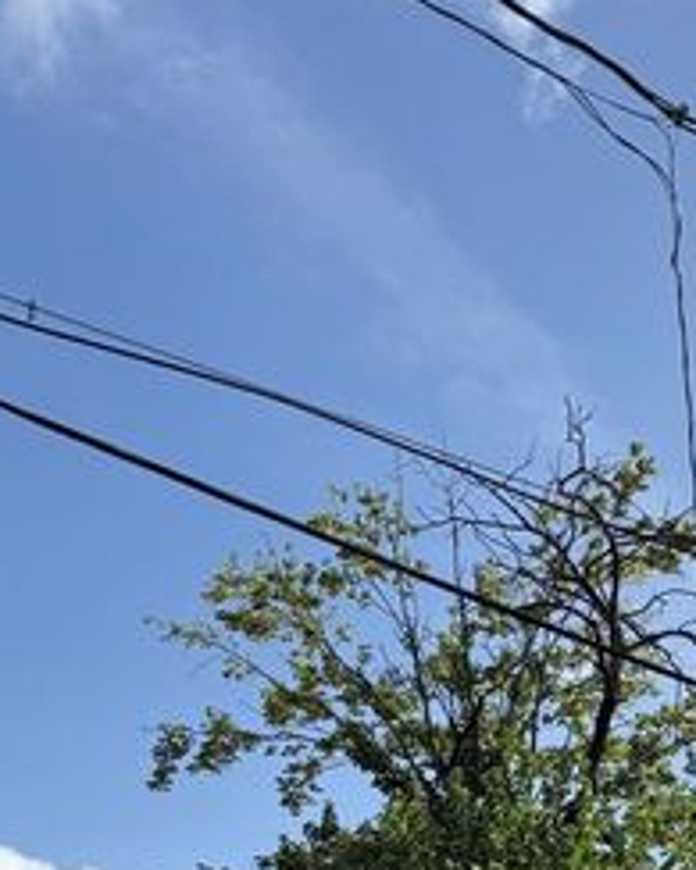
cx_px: 371
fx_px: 1649
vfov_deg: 25.8
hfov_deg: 23.8
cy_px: 1096
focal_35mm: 64
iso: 80
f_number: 1.78
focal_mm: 6.76
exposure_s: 1/6173
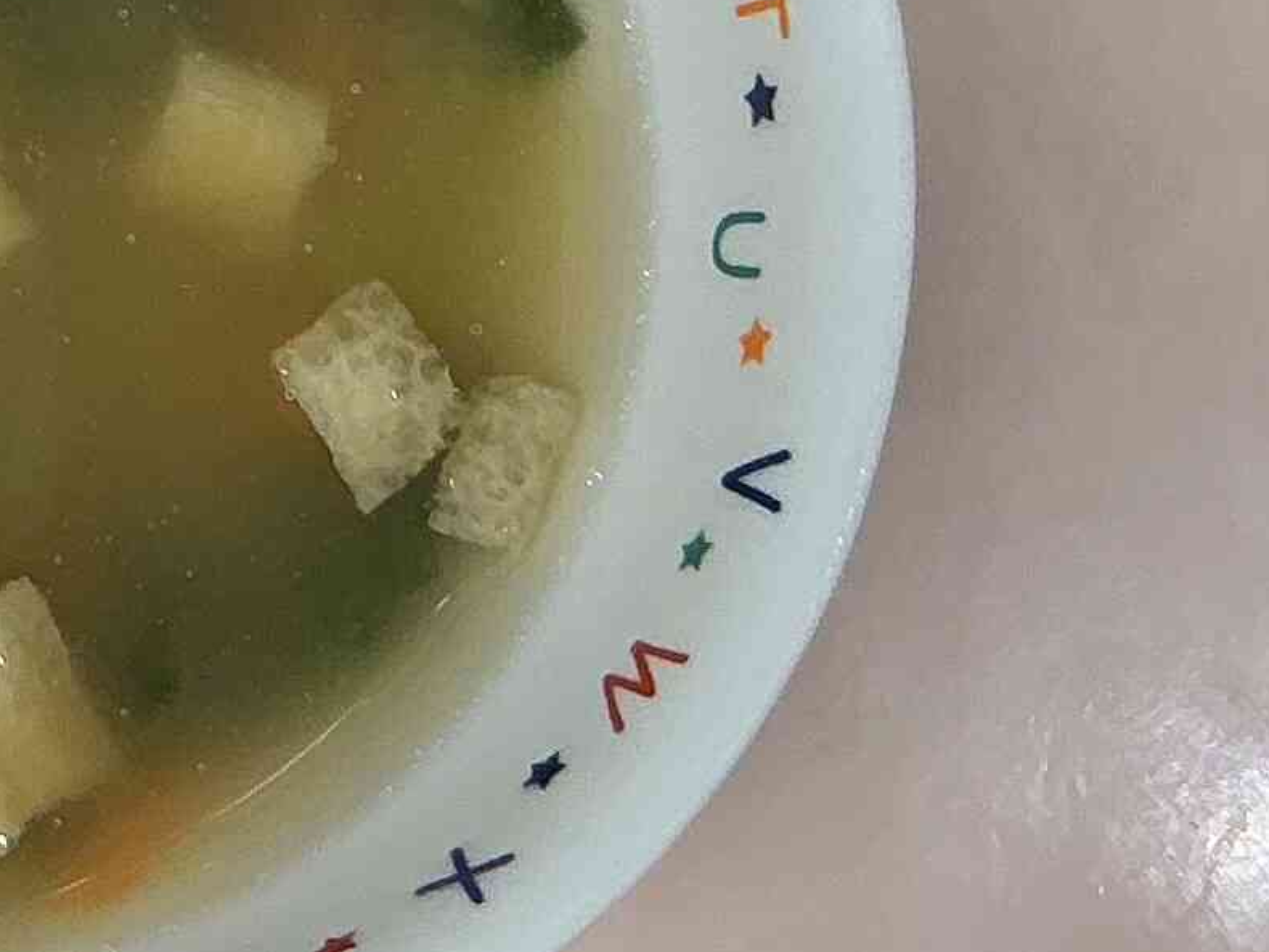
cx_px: -932
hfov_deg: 12.3
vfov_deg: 9.7
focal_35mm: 148
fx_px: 5427
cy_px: -552
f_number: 1.8
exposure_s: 1/60
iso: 40
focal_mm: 3
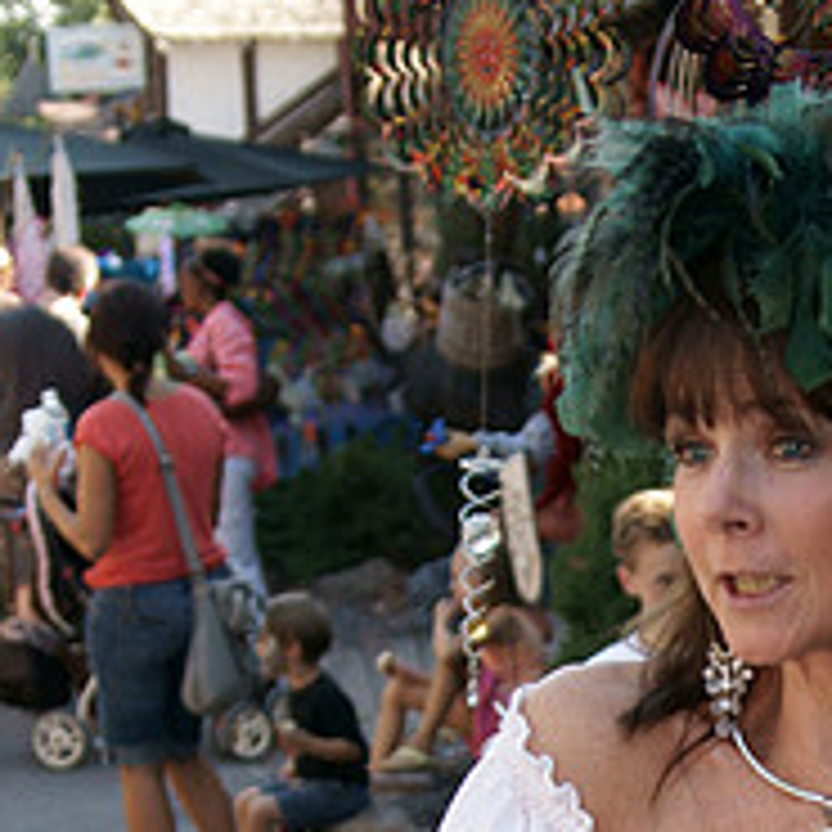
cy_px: 1025
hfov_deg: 15.3
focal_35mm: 112
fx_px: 3046
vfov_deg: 15.0
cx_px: 852
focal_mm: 28
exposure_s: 1/640
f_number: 2.8
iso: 400
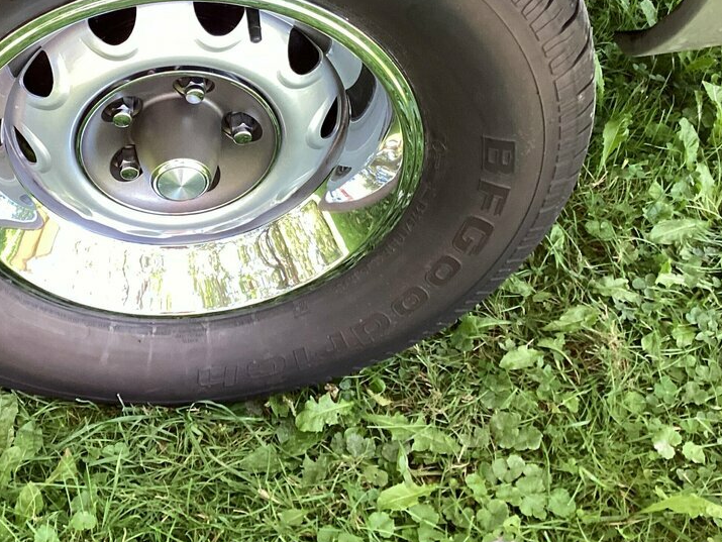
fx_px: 1085
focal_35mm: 52
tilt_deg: -44.8
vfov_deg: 27.7
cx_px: 164
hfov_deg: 35.8
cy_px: 135
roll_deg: -2.1
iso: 125
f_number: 2.4
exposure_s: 1/60
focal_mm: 3.3
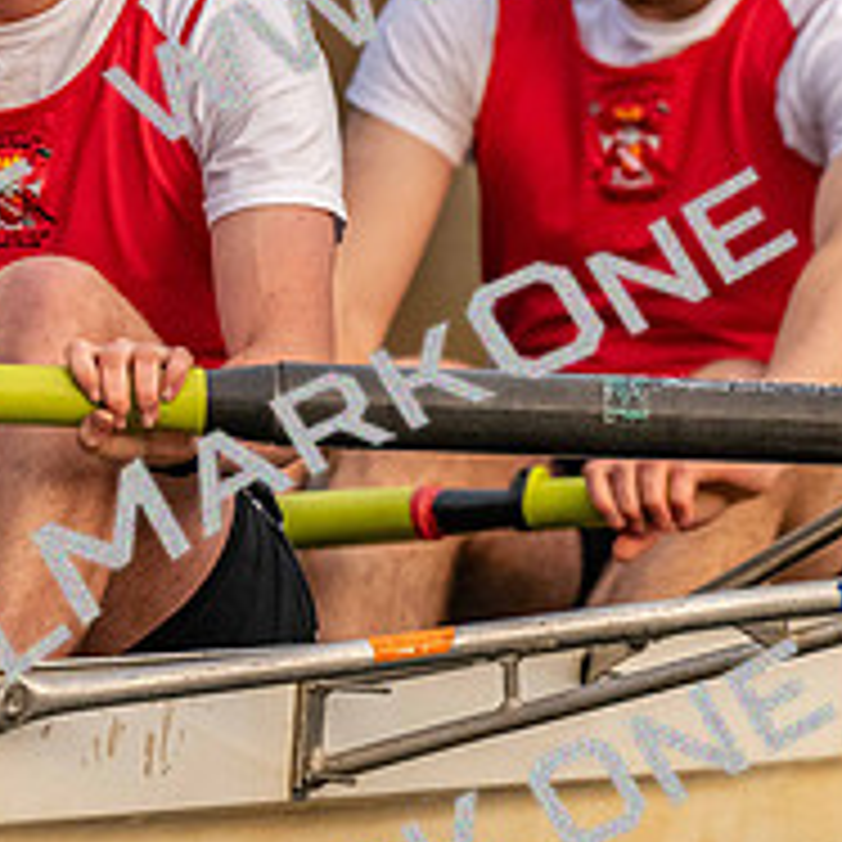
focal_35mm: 1582
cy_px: 155
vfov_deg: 1.1
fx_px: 43536
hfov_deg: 1.1
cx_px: 662
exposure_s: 1/2500
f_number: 4
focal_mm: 600
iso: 3200
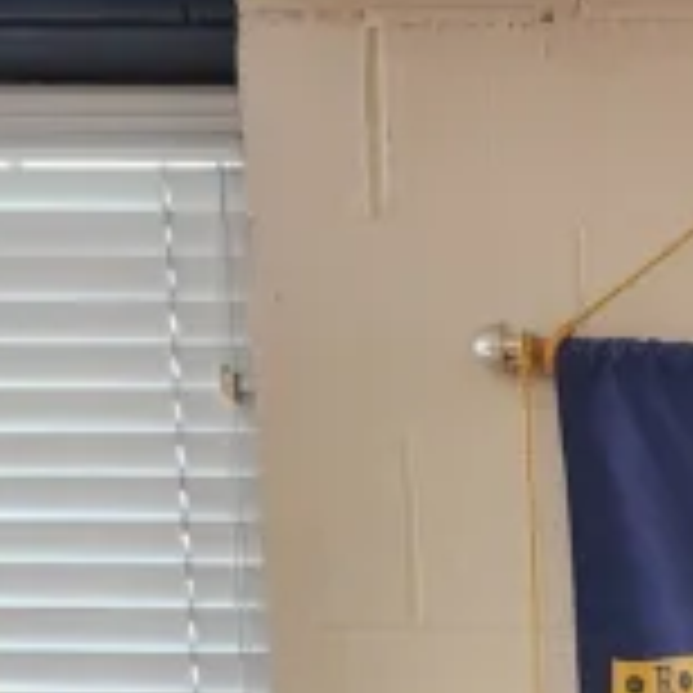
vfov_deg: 11.7
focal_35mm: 111
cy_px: 1832
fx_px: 2514
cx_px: 1197
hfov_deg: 14.1
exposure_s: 1/120
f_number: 1.8
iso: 320
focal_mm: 5.4
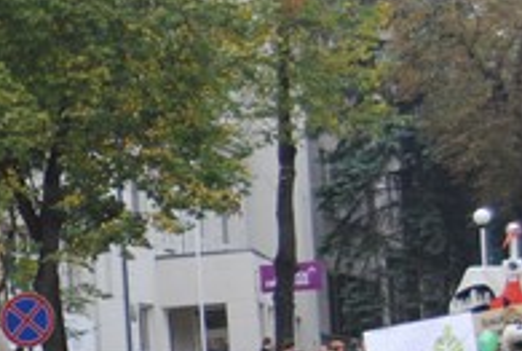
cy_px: 413
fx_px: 3213
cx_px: -447
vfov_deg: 6.2
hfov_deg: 8.9
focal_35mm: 221
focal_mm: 35
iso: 160
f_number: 5.6
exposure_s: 1/125
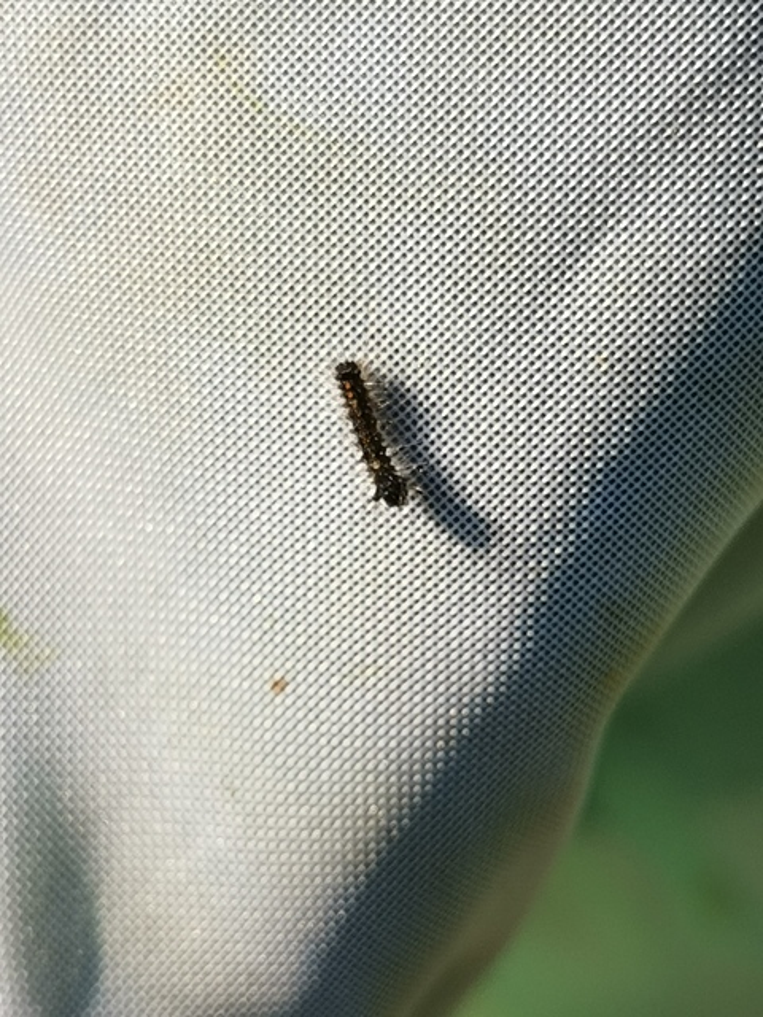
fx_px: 2234
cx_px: 382
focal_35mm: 76
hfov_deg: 19.4
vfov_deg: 25.7
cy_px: 508
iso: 50
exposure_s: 1/673
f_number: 1.8
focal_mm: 4.75
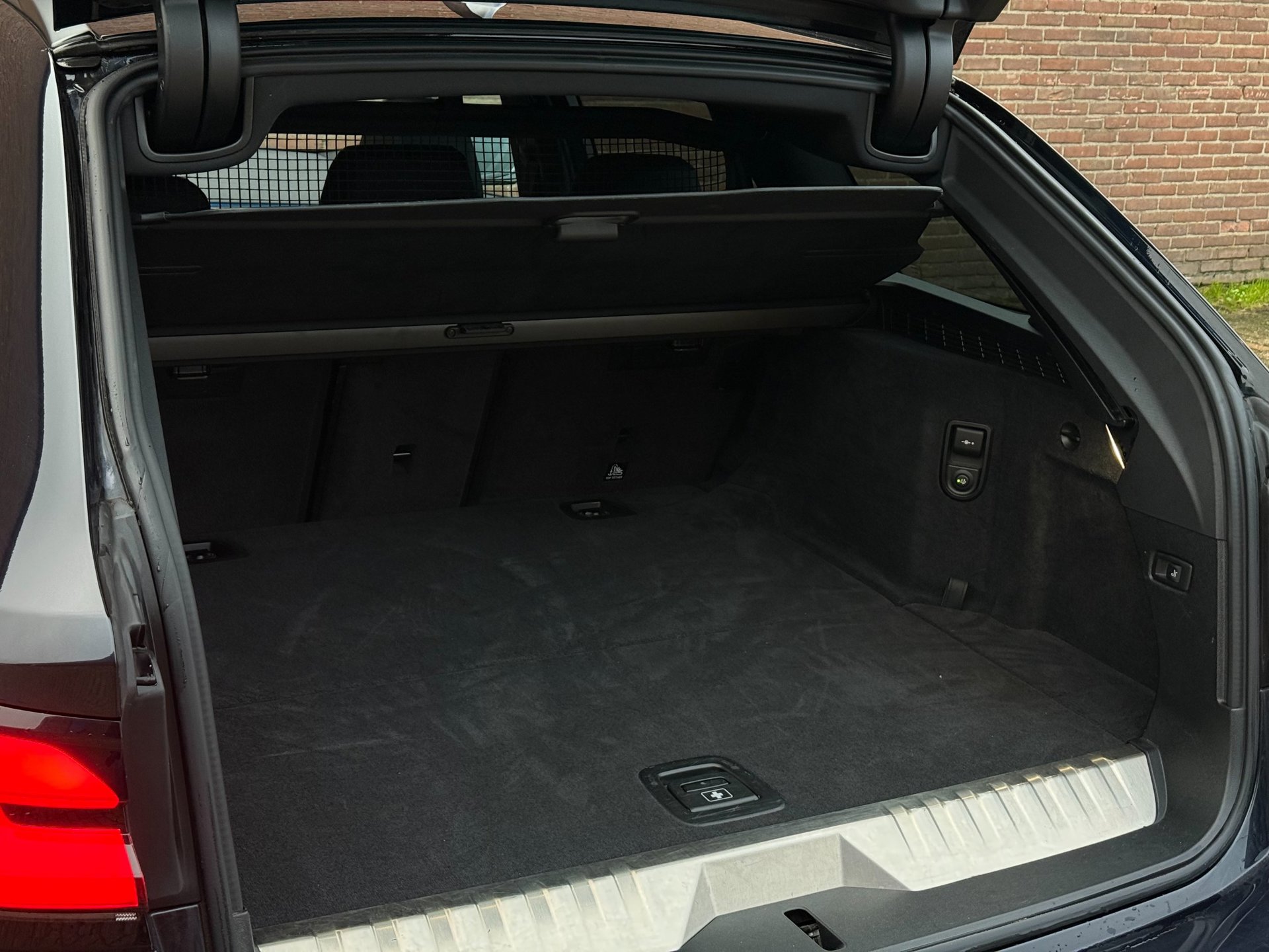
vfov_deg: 30.3
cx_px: 634
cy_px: 476
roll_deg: -3.0
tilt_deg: -16.9
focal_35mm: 48
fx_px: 1760
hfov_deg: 39.7
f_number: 1.78
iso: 250
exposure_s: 1/51
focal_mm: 6.76
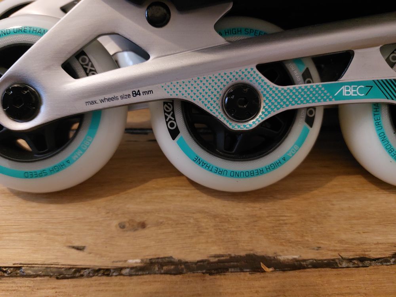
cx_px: 198
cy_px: 148
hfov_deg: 71.6
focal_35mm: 24
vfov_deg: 56.8
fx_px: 275
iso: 640
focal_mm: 5.23
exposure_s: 1/24
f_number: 1.8
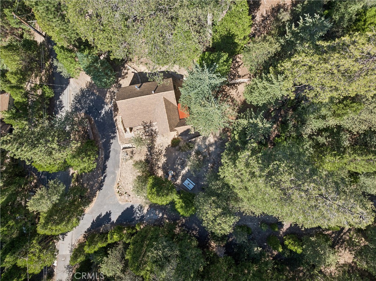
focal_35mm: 24
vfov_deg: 56.7
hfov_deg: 71.6
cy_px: 140
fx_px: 260
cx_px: 188
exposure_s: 1/30
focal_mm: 12.3
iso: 100
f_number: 2.8
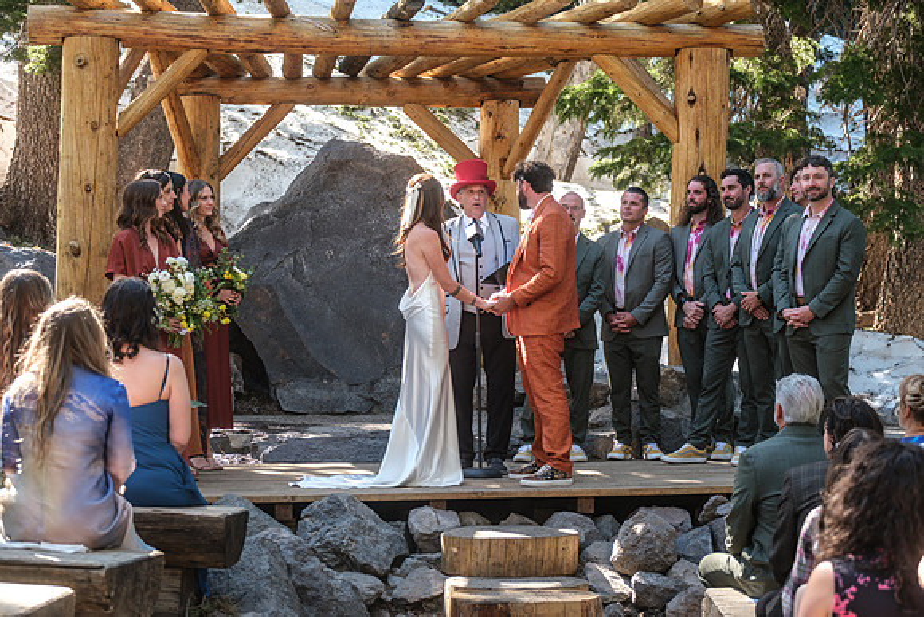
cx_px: 462
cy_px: 308
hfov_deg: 27.0
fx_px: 1925
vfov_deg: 18.2
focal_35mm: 75
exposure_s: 1/250
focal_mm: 50
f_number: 3.6
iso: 400
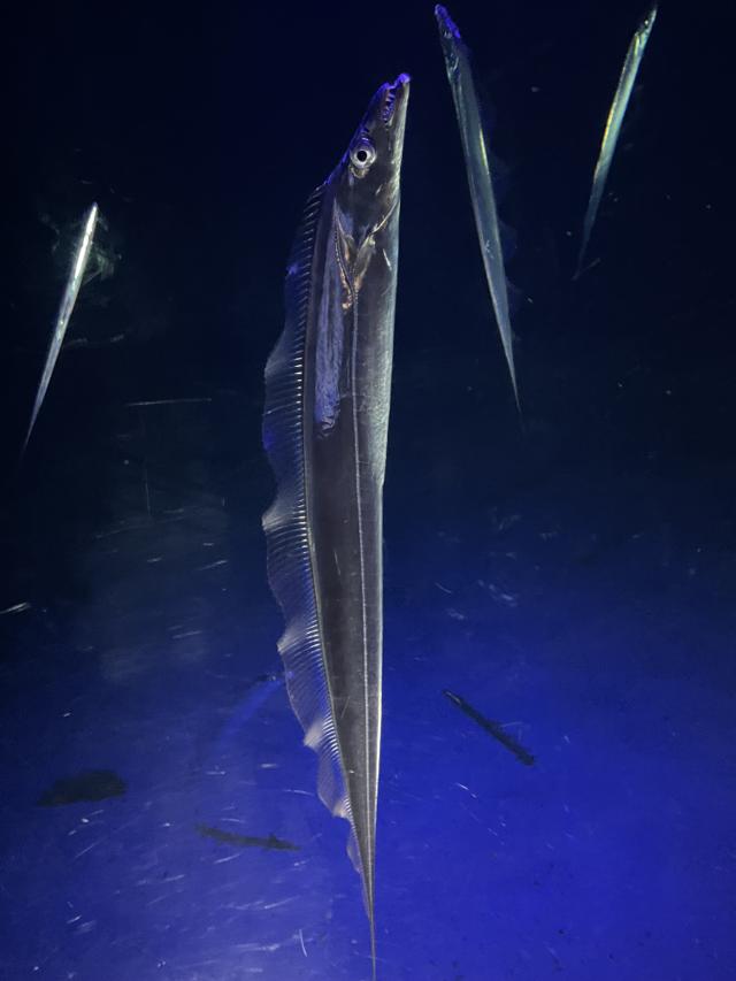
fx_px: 737
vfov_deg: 67.3
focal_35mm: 26
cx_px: 368
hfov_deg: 53.1
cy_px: 490
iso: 1000
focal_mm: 4.2
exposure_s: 1/17
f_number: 1.6
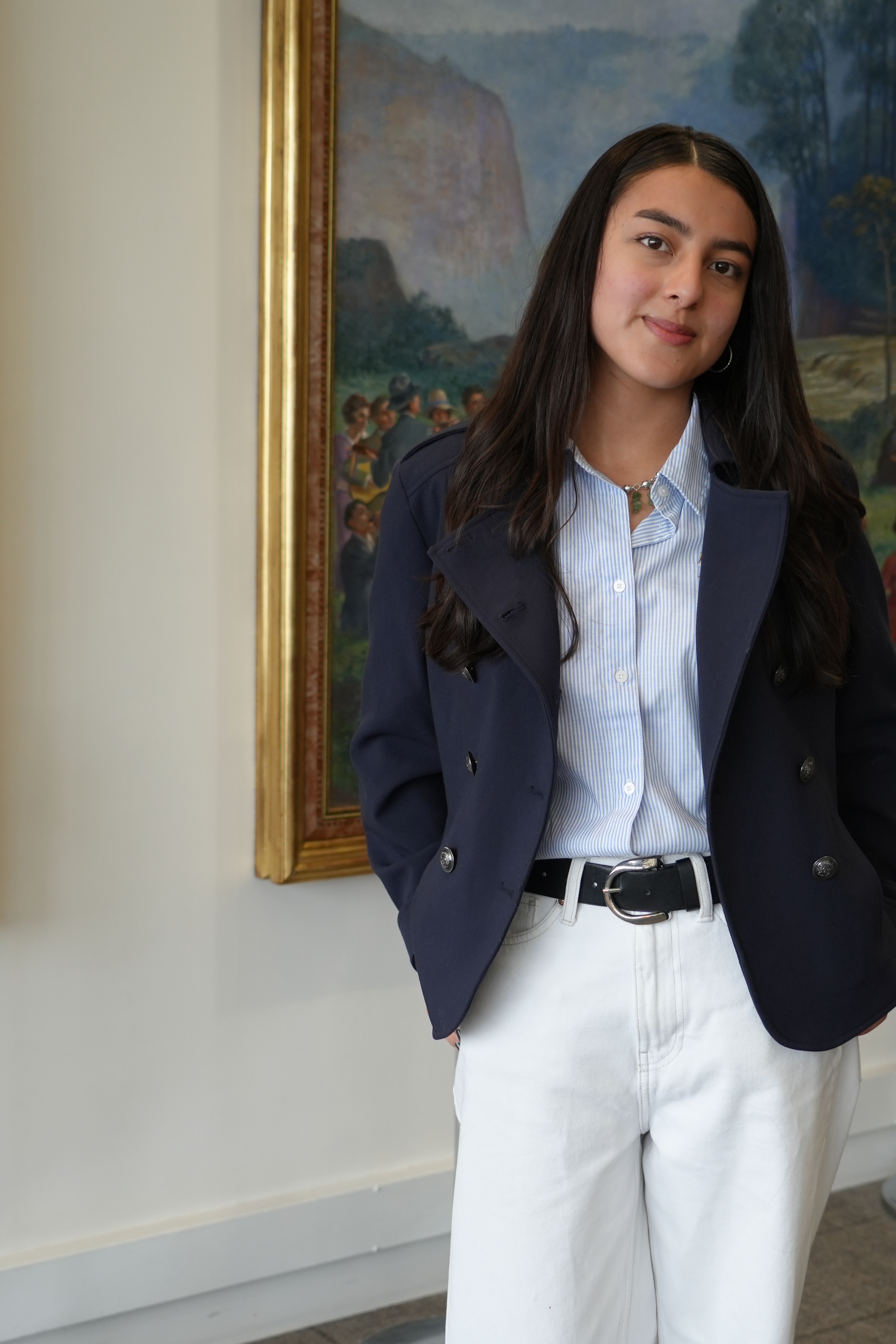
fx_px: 2165
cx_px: 539
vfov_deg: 34.5
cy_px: 666
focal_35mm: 58
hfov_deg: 23.3
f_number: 4
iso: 640
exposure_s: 1/160
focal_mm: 38
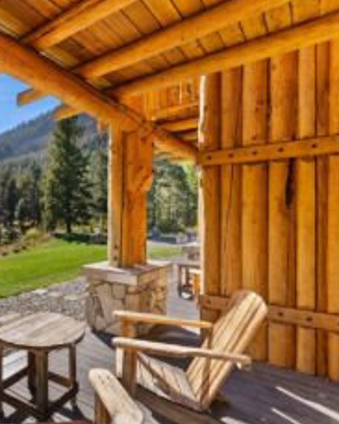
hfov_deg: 51.7
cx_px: 19
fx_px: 289
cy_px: 219
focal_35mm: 23
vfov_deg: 72.6
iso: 100
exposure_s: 1/60
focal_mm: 14
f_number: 4
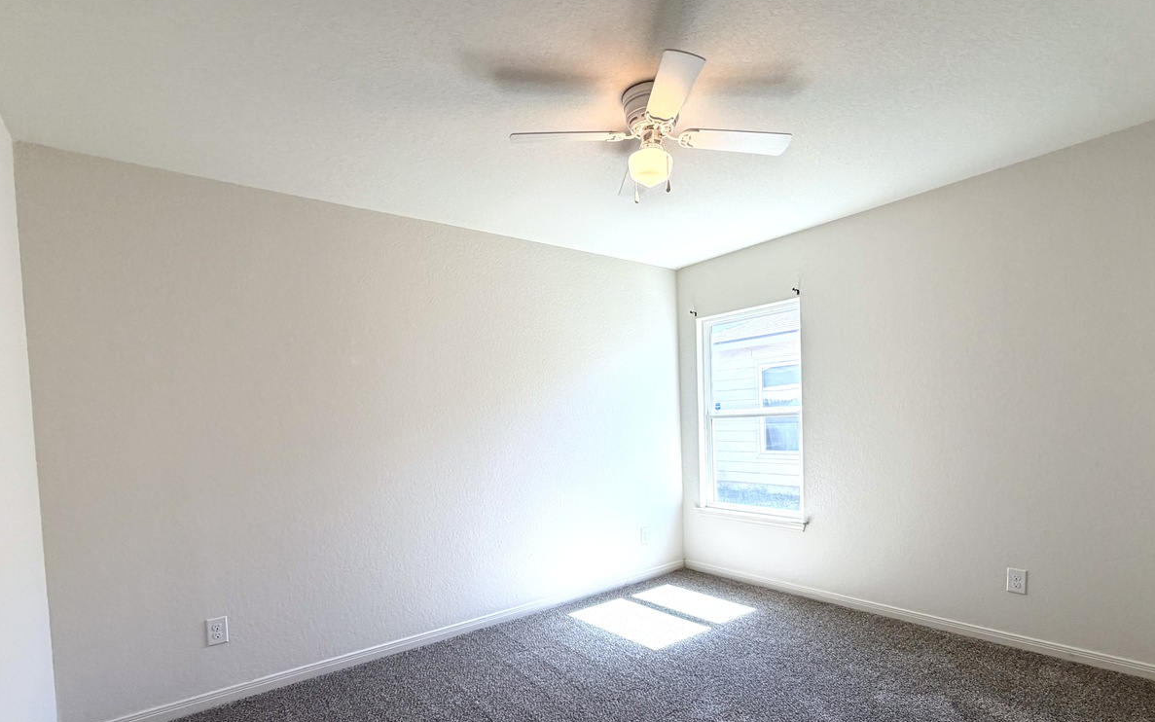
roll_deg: +2.7
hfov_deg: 91.0
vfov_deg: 64.1
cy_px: 449
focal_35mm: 18
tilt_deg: -2.6
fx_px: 567
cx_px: 604
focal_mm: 2.22
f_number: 2.2
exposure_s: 1/120
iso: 80
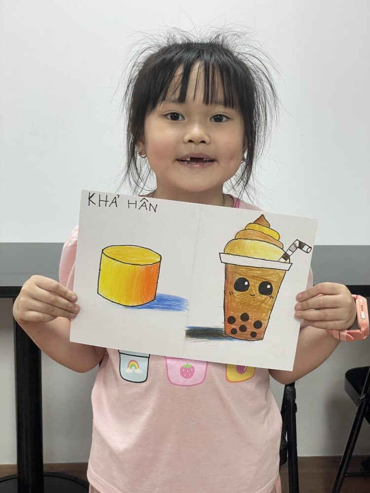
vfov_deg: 36.8
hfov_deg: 28.0
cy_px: 246
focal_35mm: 52
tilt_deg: -10.0
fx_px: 741
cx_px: 185
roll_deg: -0.4
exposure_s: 1/100
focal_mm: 6
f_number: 2
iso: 125
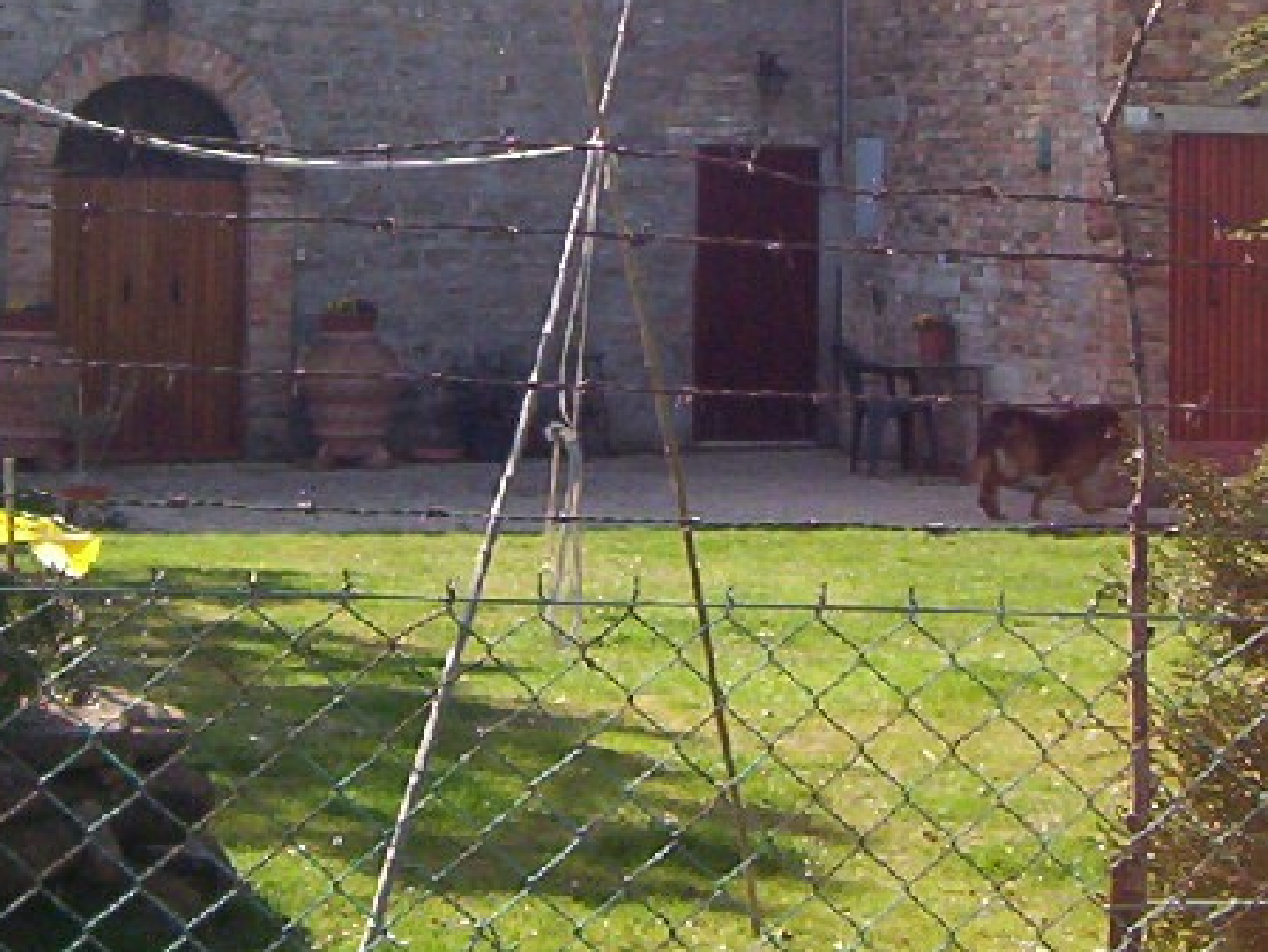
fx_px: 3481
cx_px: 508
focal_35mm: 95
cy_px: -161
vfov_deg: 15.1
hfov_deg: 20.6
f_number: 2.76
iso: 100
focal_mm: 5.54
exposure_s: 1/935
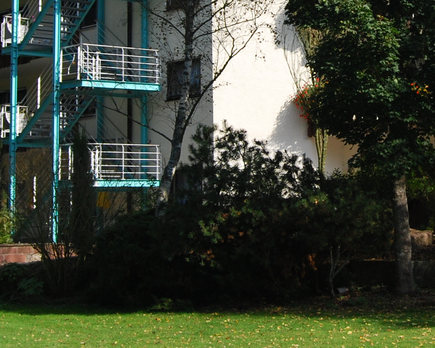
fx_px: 1197
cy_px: 26
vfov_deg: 16.3
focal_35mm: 93
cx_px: 359
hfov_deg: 20.3
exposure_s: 1/250
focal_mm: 24
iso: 400
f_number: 8
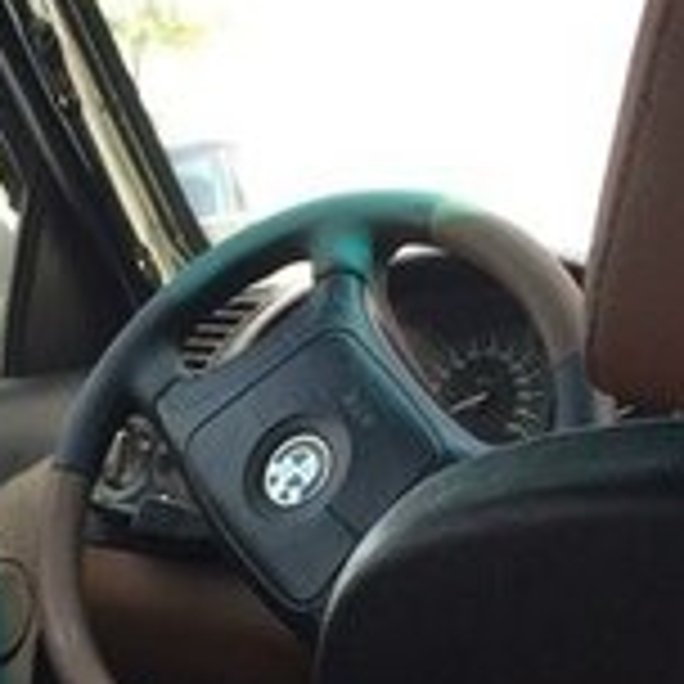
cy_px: 848
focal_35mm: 111
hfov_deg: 14.5
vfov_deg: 15.1
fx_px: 2481
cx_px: -378
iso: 32
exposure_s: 1/167
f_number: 2.2
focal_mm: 4.15
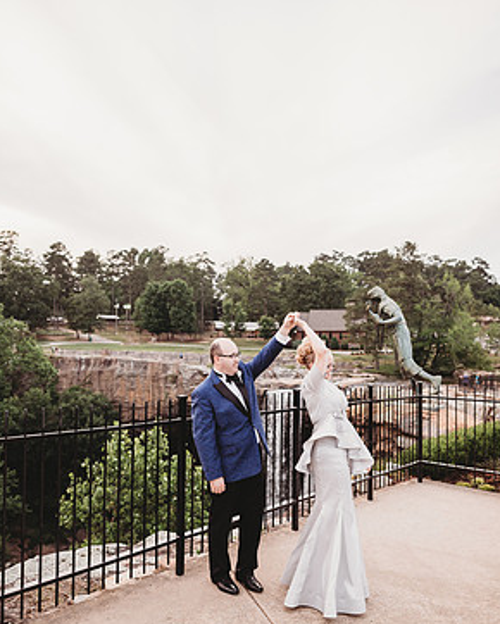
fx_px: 517
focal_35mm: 28
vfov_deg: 62.1
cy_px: 331
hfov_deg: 51.6
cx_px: 252
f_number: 2.5
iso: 250
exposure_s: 1/250
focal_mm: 24
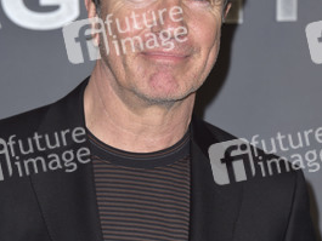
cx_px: 161
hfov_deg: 8.0
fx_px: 2299
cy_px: 96
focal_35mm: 247
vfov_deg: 6.0
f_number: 6.3
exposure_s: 1/250
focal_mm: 170
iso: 400
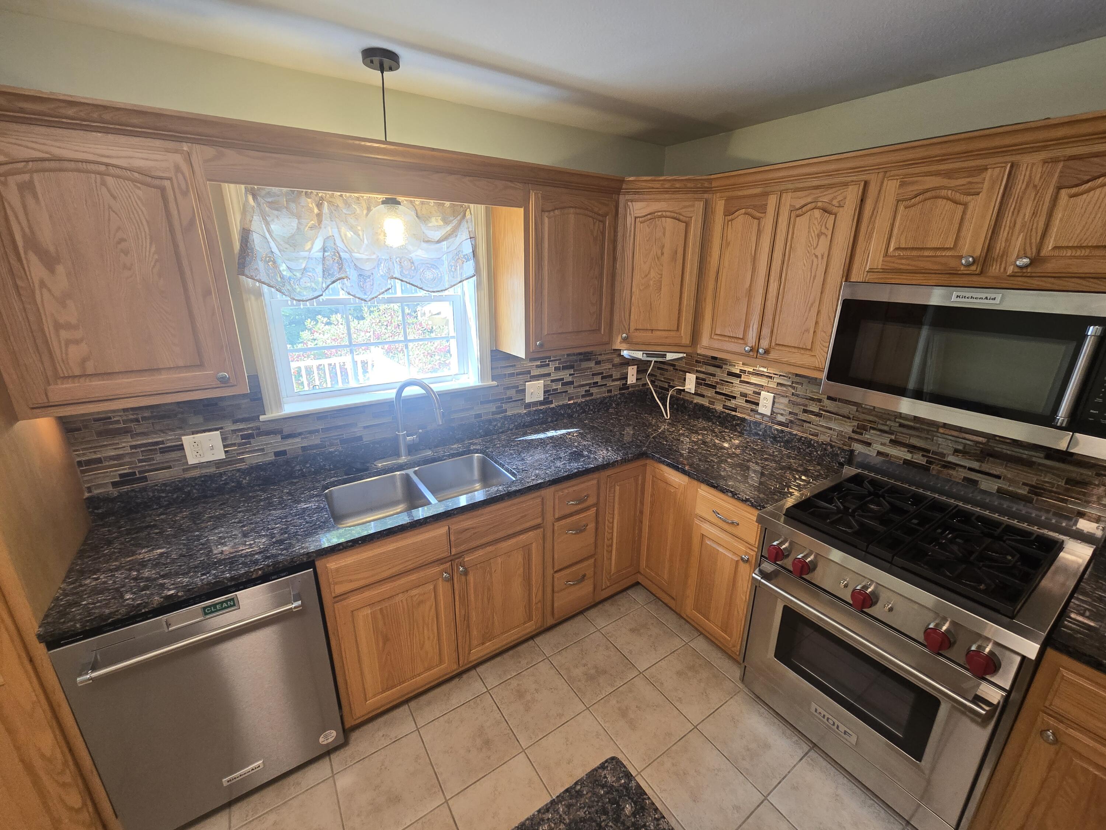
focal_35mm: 13
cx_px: 553
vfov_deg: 89.9
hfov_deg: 106.2
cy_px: 415
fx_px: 415
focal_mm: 2.2
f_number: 2.2
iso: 160
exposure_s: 1/60
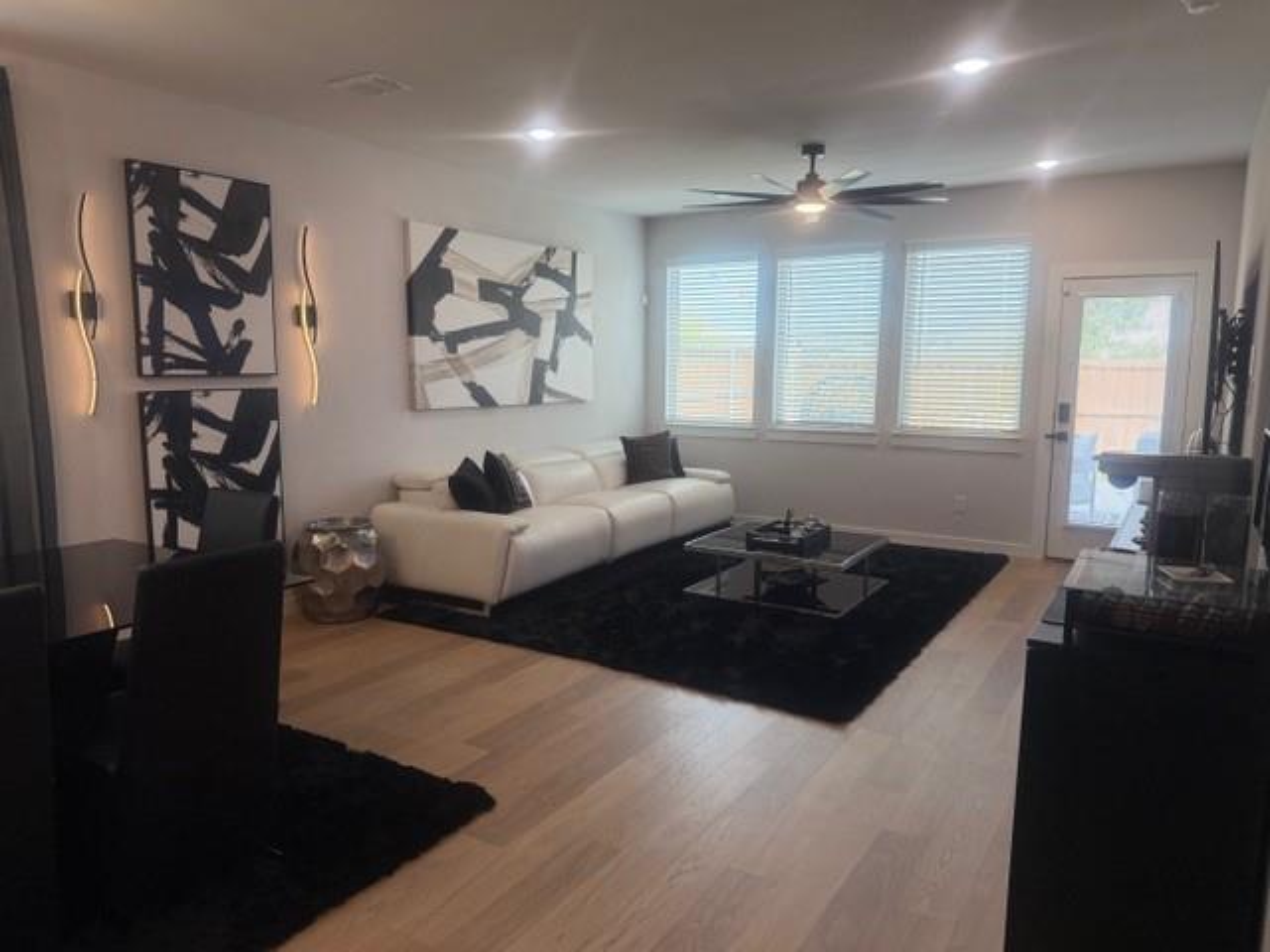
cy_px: 476
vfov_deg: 56.8
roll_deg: +0.2
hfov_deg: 71.6
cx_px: 635
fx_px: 881
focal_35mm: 24
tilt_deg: -8.3
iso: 160
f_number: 1.78
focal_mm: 6.76
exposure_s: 1/229
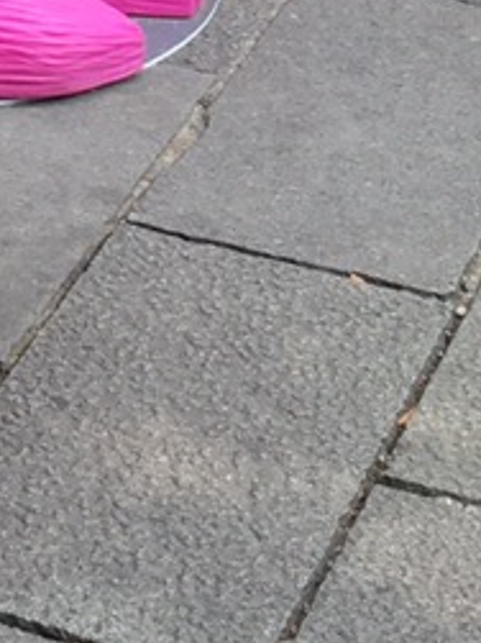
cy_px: -525
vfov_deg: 10.1
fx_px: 3430
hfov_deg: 7.6
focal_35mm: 185
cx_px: -563
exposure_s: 1/100
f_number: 2.2
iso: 32
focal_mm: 4.15
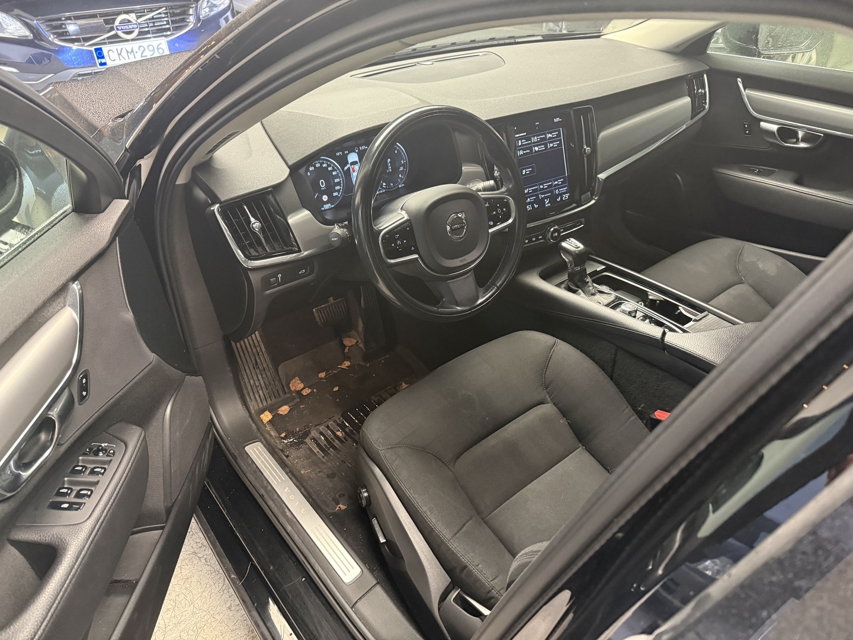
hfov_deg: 71.6
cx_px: 426
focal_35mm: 24
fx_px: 591
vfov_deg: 56.8
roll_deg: +1.0
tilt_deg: -38.1
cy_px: 320
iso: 800
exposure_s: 1/50
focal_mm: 6.76
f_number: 1.78
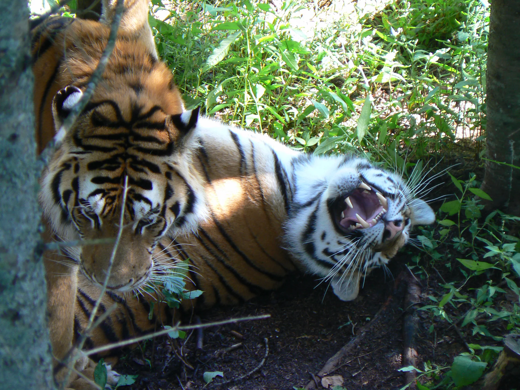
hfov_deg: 7.2
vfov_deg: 5.4
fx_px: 4161
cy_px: 195
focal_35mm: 277
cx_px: 260
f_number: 3.3
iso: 80
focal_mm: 46.2
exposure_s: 1/40
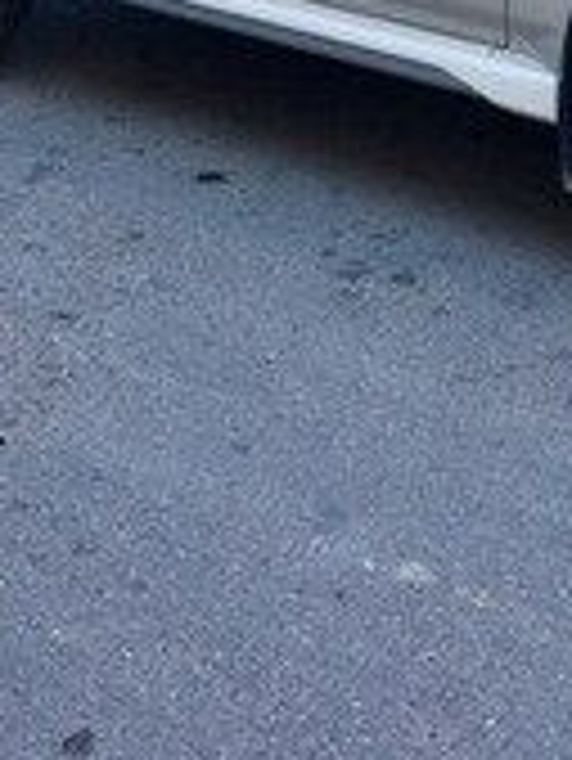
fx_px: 1870
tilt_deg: -11.1
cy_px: -189
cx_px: 441
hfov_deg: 17.3
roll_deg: -0.5
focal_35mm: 85
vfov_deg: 21.2
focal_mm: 4.15
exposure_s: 1/105
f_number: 2.2
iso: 25
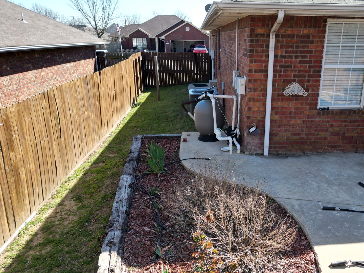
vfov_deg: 44.0
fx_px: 336
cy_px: 163
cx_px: 231
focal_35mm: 32
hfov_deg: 56.0
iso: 100
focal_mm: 6.72
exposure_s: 1/1000
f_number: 1.7
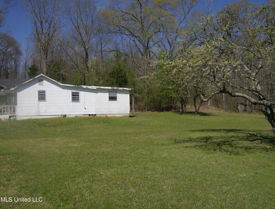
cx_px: 138
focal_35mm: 36
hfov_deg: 51.1
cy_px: 104
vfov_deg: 40.0
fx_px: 287
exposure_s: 1/1486
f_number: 4.7
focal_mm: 6
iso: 100
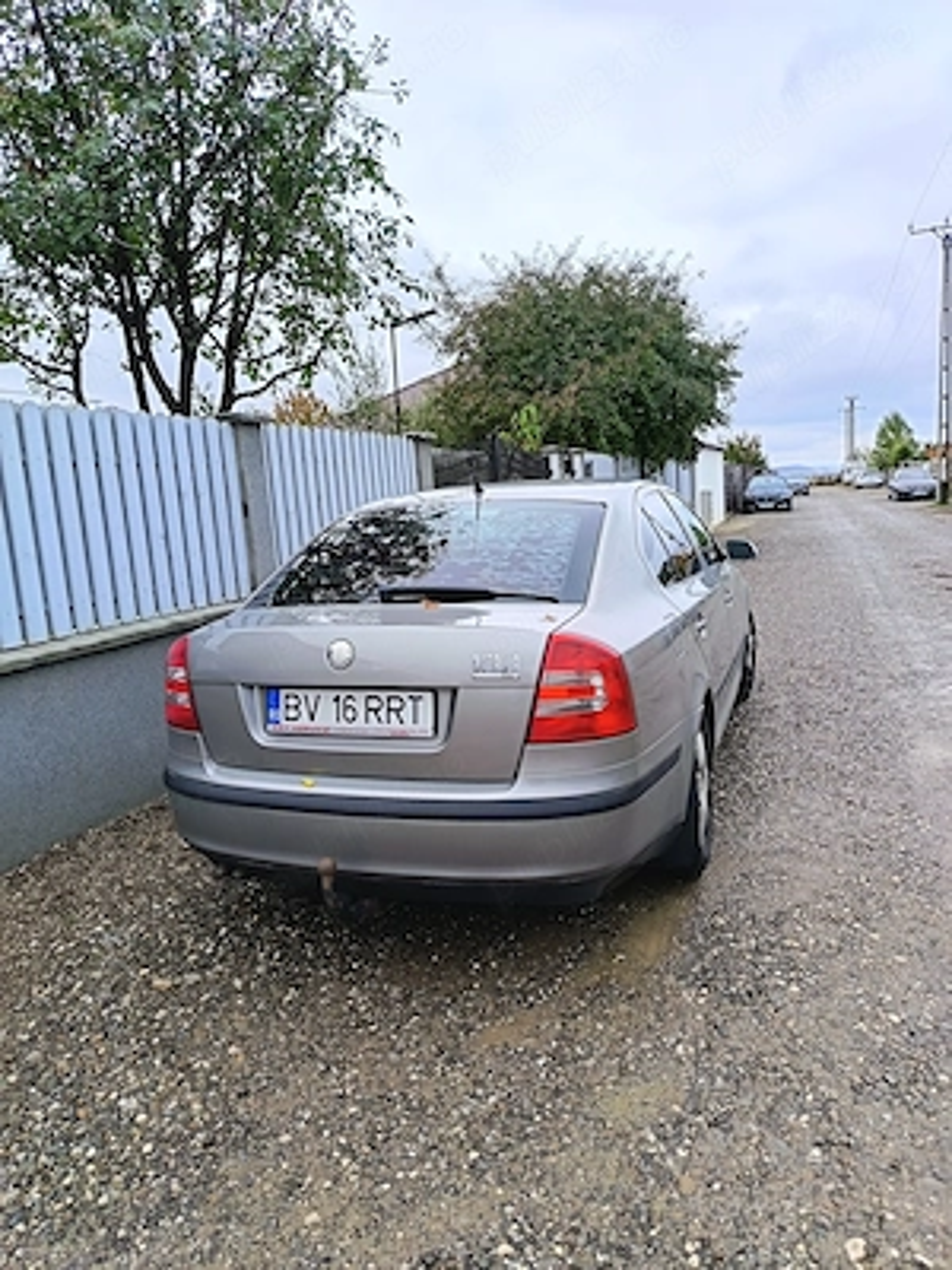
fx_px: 880
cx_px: 476
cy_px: 635
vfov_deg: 71.6
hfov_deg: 56.8
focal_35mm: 24
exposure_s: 1/174
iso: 100
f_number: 1.75
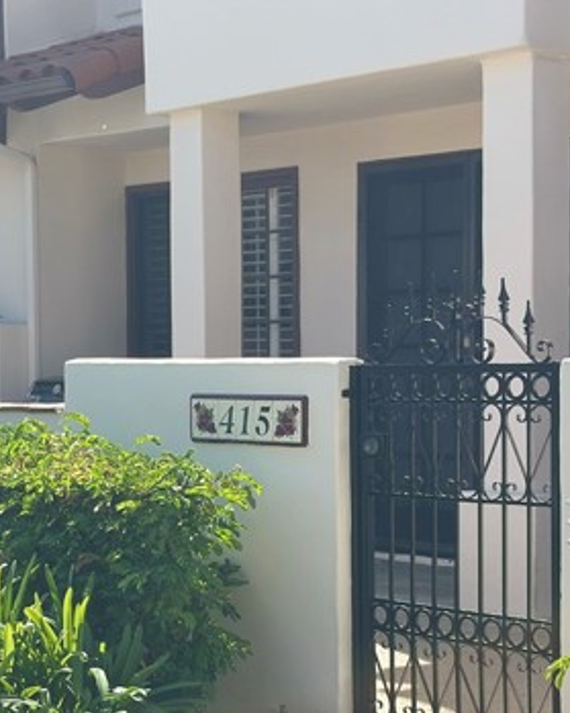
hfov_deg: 17.8
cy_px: 476
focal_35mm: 86
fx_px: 1814
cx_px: 208
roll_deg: -0.4
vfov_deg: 22.1
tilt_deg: -5.1
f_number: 1.78
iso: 100
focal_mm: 6.86
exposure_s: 1/2809
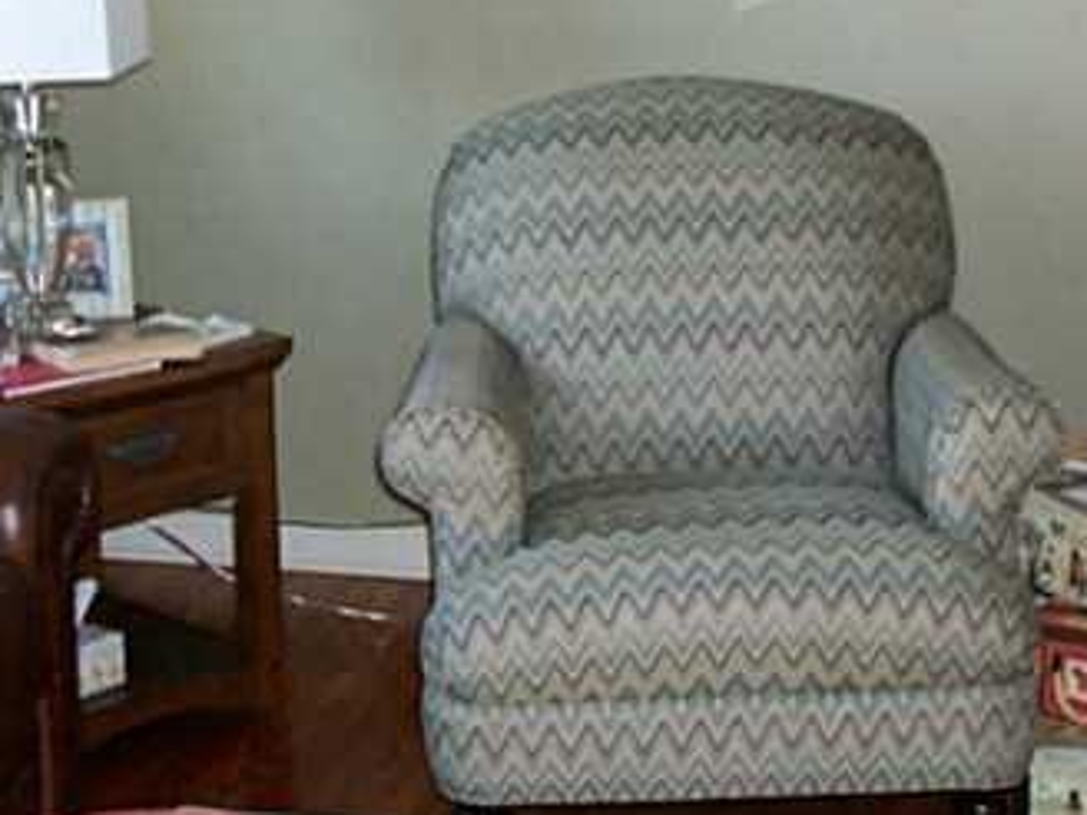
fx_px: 2449
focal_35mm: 78
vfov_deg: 18.9
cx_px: 504
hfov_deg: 25.0
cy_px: 341
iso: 250
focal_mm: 5.7
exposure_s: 1/30
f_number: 2.9
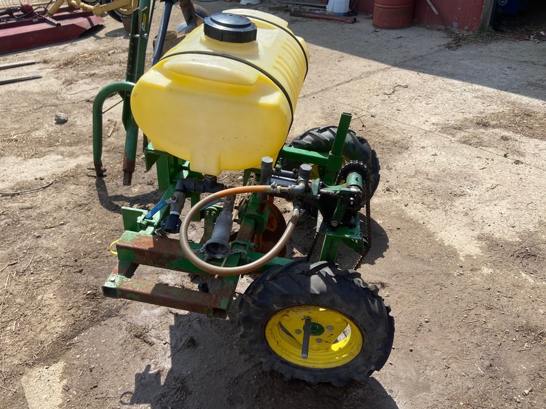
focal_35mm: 26
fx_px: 410
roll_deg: +4.8
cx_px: 273
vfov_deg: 53.1
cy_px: 204
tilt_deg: -34.6
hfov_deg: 67.3
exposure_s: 1/1779
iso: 32
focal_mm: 4.25
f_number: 1.8
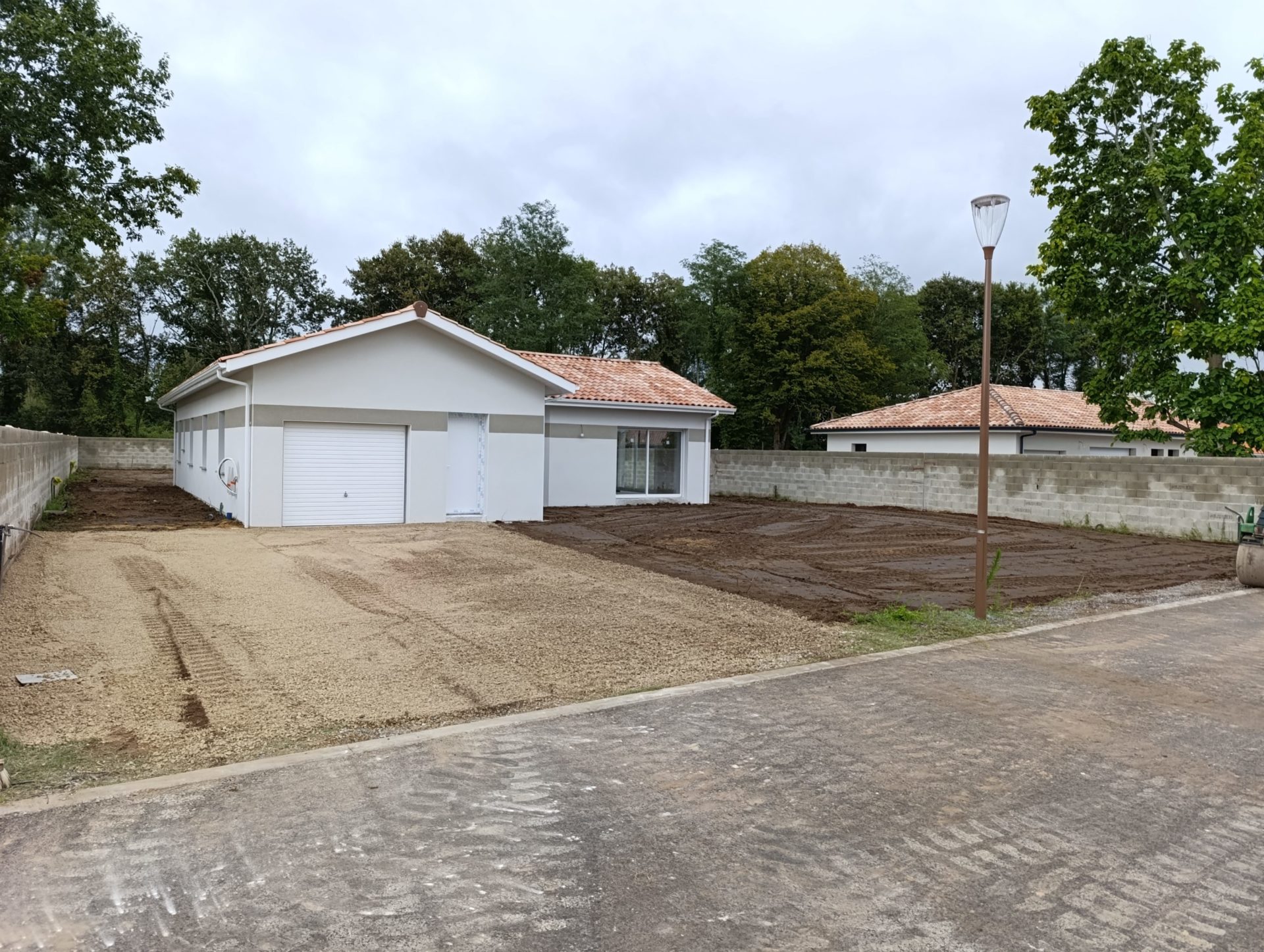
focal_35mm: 23
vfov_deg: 59.0
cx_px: 632
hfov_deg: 73.8
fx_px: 841
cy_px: 476
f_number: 1.6
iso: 50
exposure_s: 1/116
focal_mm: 6.14
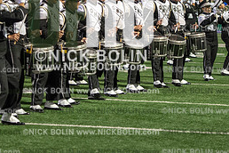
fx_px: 1457
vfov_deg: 6.0
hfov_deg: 9.0
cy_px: 28
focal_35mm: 229
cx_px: 91
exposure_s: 1/400
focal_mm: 102
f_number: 2.8
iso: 4000
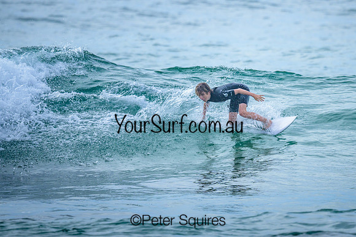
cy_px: 78
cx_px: 217
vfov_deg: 1.3
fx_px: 10613
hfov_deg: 1.9
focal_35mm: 1073
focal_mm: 800
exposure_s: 1/3200
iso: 280
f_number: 6.3
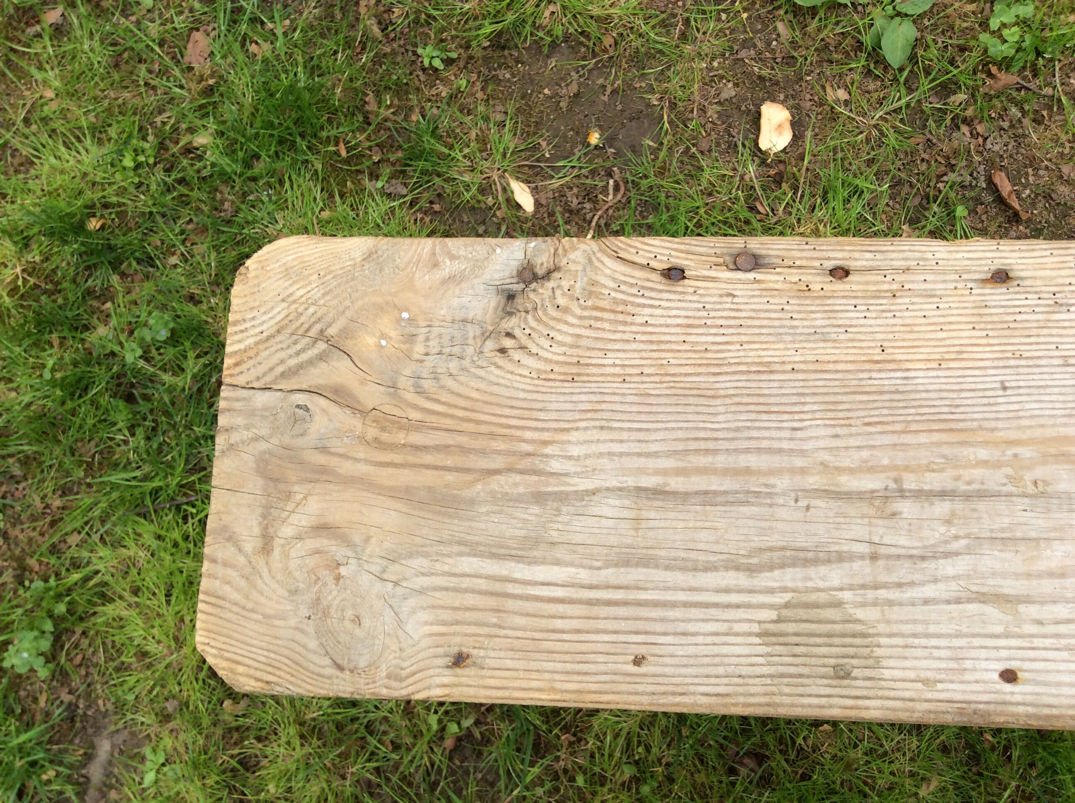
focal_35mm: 32
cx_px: 538
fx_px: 992
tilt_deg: -76.3
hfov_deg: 56.9
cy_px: 402
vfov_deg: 44.1
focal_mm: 3.3
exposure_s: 1/329
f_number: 2.4
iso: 32
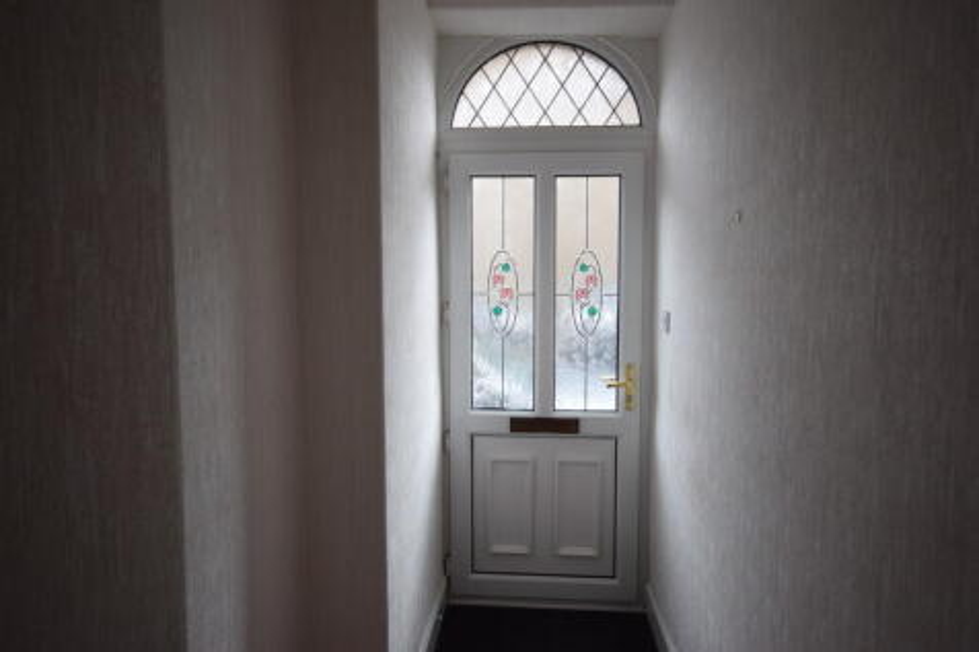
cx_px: 490
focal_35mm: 24
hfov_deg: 73.8
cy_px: 326
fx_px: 652
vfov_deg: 53.1
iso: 400
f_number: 5
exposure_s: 1/80
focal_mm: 16
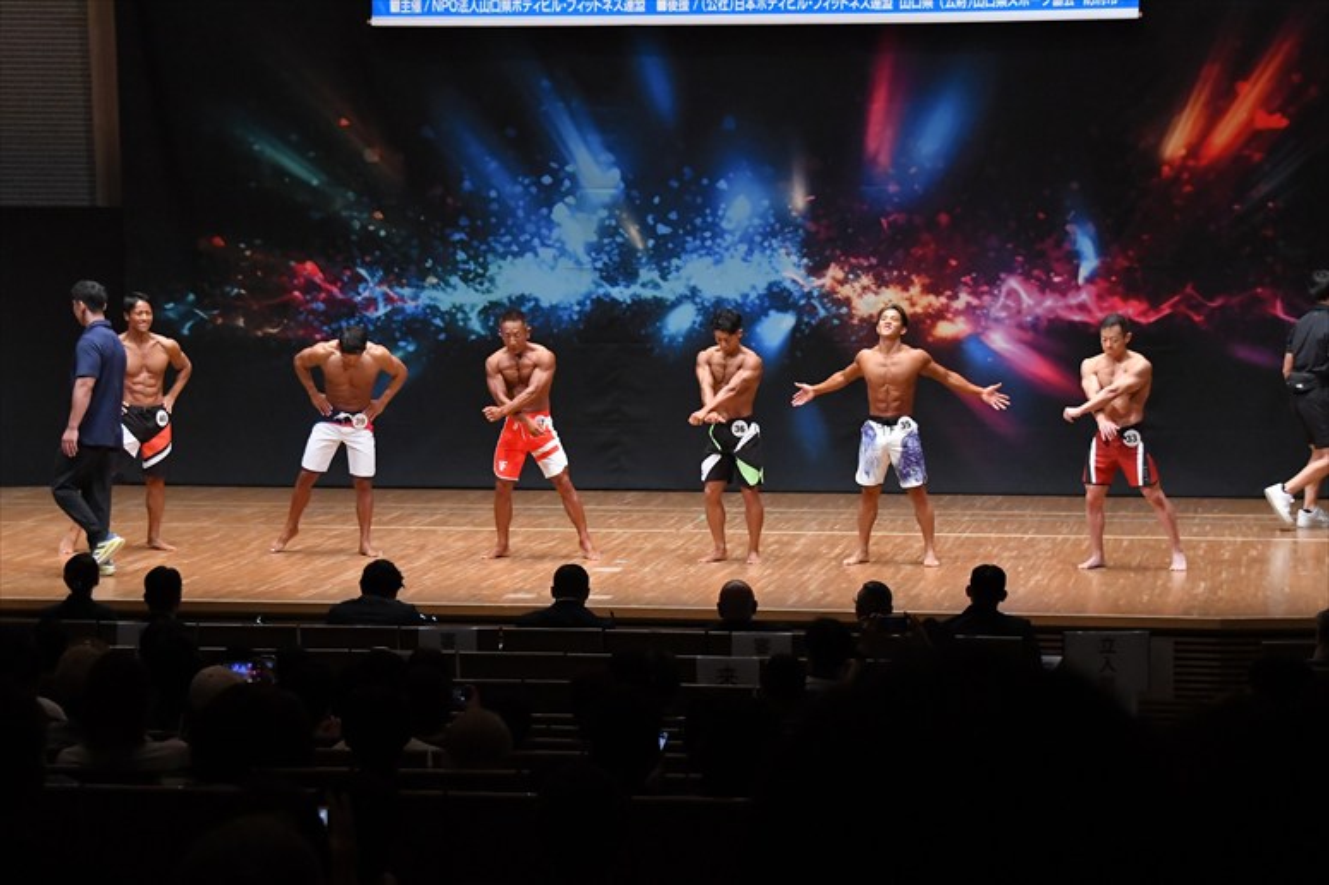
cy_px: 442
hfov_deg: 21.0
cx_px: 664
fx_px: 3579
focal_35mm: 97
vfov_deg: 14.1
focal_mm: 65
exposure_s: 1/400
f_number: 5.6
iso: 6400
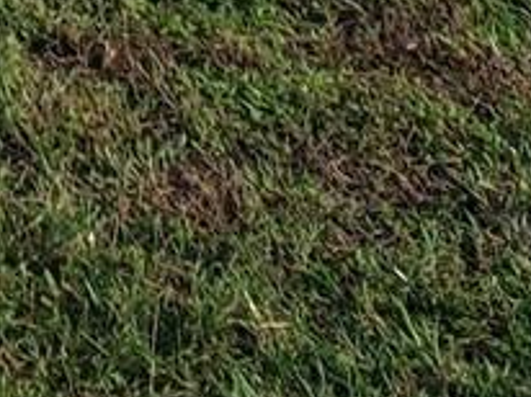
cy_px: -1109
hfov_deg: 9.2
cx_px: -541
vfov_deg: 6.2
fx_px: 3095
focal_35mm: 202
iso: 50
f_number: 2.4
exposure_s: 1/937
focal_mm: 4.3
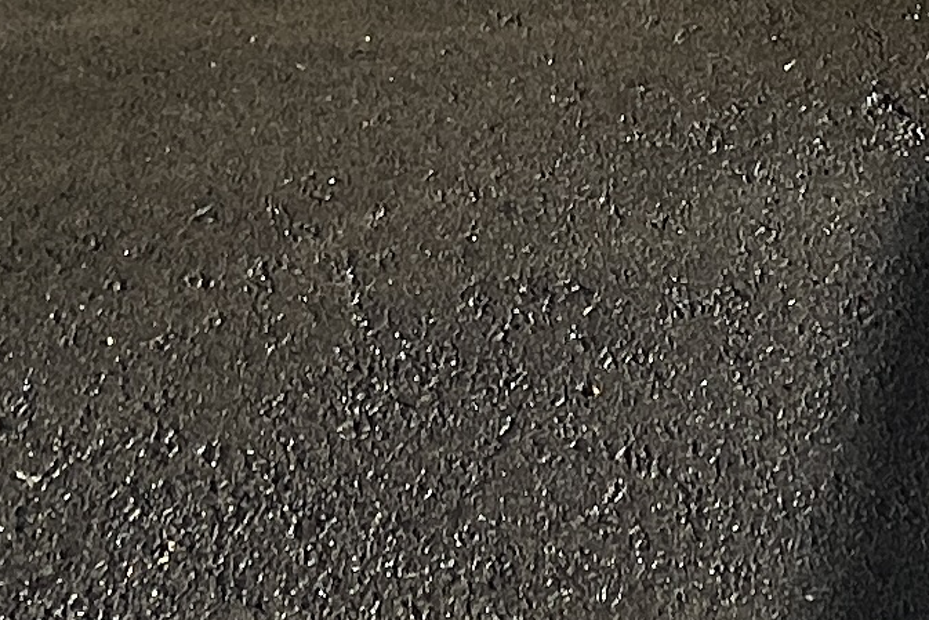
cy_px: -1316
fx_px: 2091
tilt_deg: -3.6
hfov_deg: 25.0
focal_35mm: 81
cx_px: 540
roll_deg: -0.4
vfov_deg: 10.6
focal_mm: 1.57
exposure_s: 1/960
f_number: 1.8
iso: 32
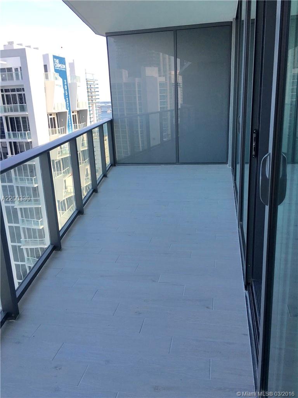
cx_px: 149
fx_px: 333
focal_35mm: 29
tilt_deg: -15.6
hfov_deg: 48.2
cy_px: 199
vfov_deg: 61.7
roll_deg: +2.6
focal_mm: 4.15
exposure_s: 1/390
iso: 25
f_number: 2.2
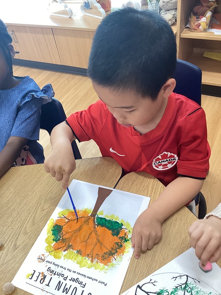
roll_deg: +10.9
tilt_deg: -44.6
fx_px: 264
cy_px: 148
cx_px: 110
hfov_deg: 45.5
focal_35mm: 31
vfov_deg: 58.3
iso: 125
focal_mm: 3.3
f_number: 2.4
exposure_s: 1/50
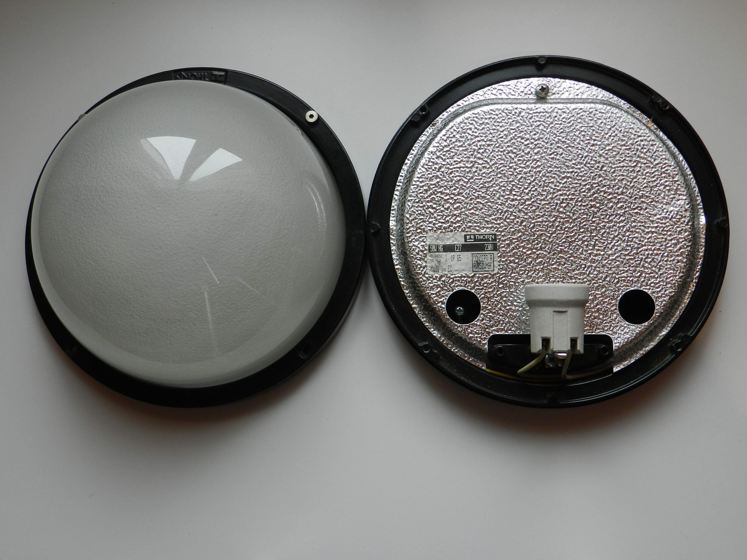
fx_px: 820
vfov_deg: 37.7
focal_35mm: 38
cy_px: 280
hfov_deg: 49.0
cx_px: 374
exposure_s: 1/30
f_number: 4
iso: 160
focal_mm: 6.7
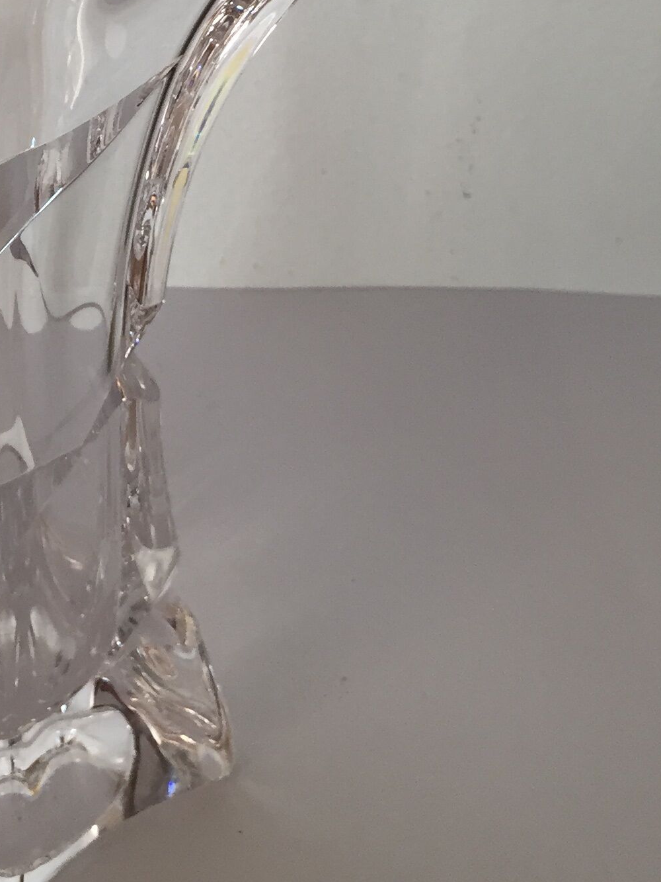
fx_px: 1807
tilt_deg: -32.4
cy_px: 120
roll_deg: +2.0
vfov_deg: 26.6
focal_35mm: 71
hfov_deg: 19.9
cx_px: -46
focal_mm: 4.15
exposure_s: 1/40
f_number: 2.2
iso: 32
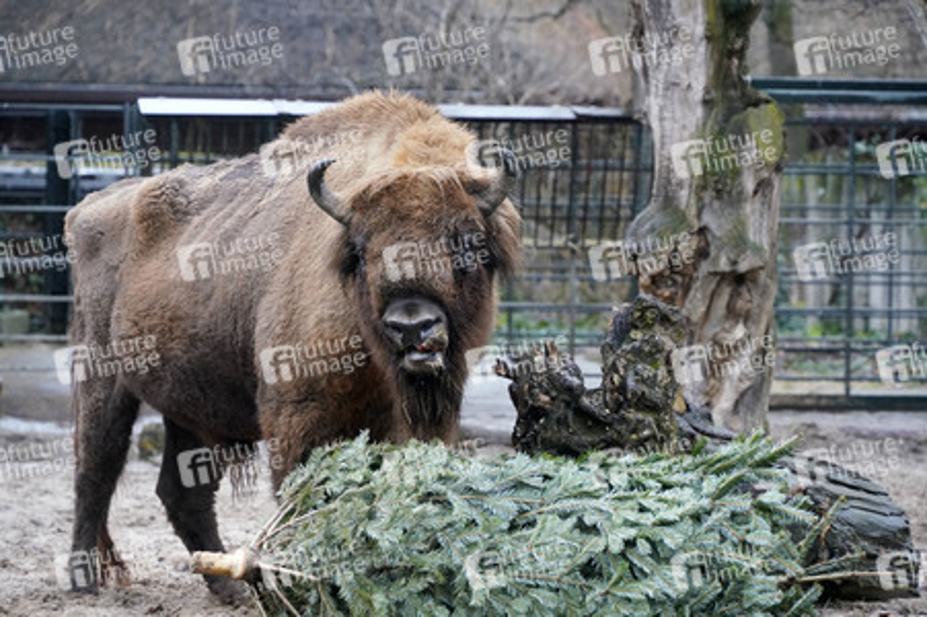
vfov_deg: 8.1
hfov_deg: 12.2
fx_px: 4348
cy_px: 308
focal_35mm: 169
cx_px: 464
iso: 3200
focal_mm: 169
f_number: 6.3
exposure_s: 1/200
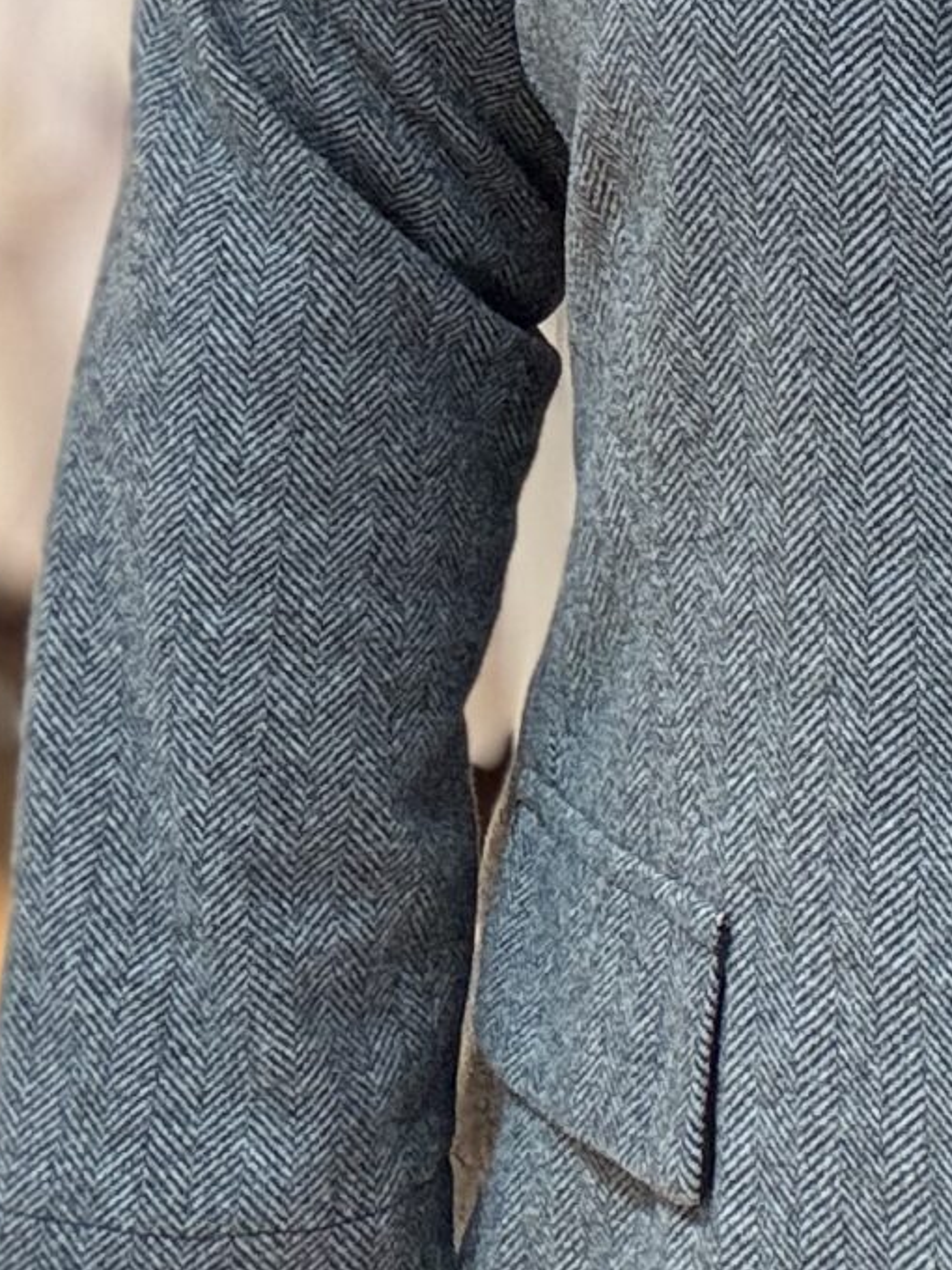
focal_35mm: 113
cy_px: -43
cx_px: 1316
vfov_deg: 17.0
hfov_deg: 12.6
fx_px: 4144
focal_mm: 2.69
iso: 125
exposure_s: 1/50
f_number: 1.9
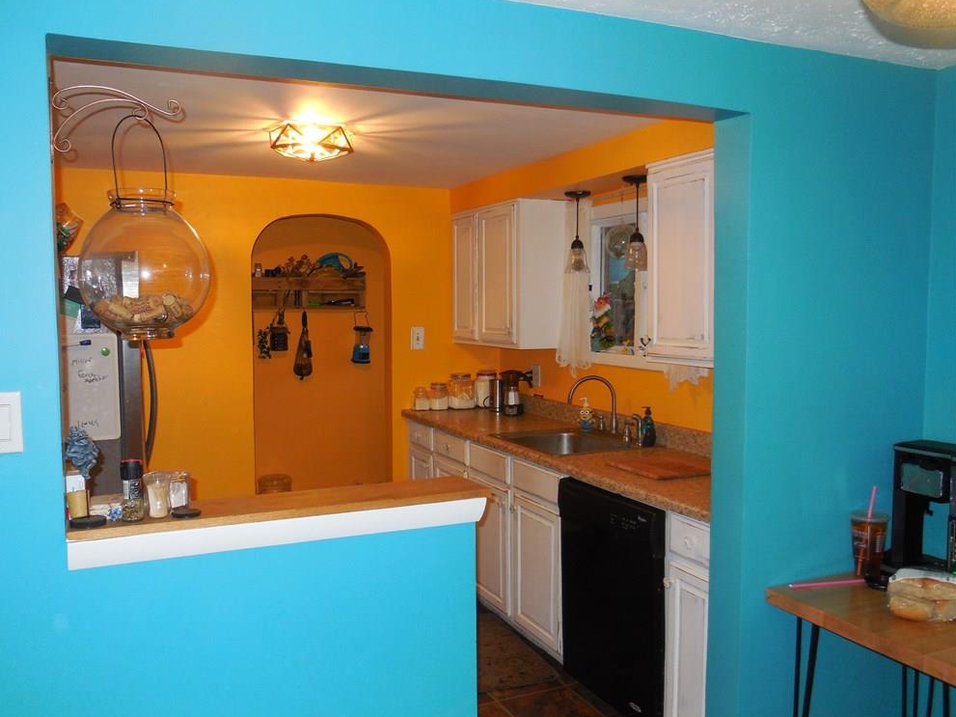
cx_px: 463
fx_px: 856
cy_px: 359
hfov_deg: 58.3
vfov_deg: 45.4
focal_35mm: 31
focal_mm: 5.3
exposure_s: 1/25
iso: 250
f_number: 3.2
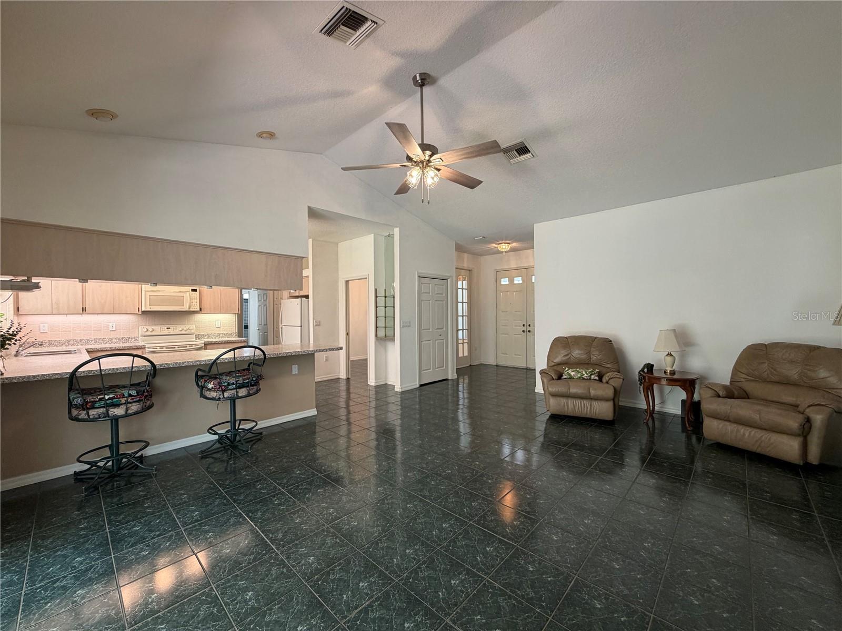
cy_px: 316
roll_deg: +0.6
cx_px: 421
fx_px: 341
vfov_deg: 85.7
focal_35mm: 14
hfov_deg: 102.1
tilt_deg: -0.1
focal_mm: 2.22
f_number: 2.2
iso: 200
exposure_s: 1/60
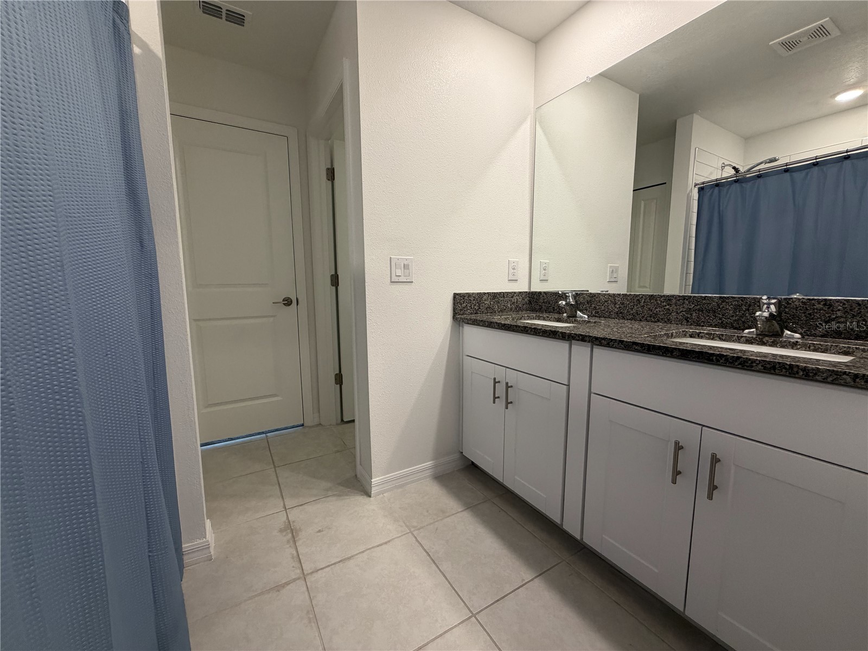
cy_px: 326
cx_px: 434
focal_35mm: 14
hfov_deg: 102.1
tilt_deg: -7.2
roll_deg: +0.6
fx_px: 351
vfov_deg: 85.7
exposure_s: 1/120
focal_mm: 2.22
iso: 250
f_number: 2.2
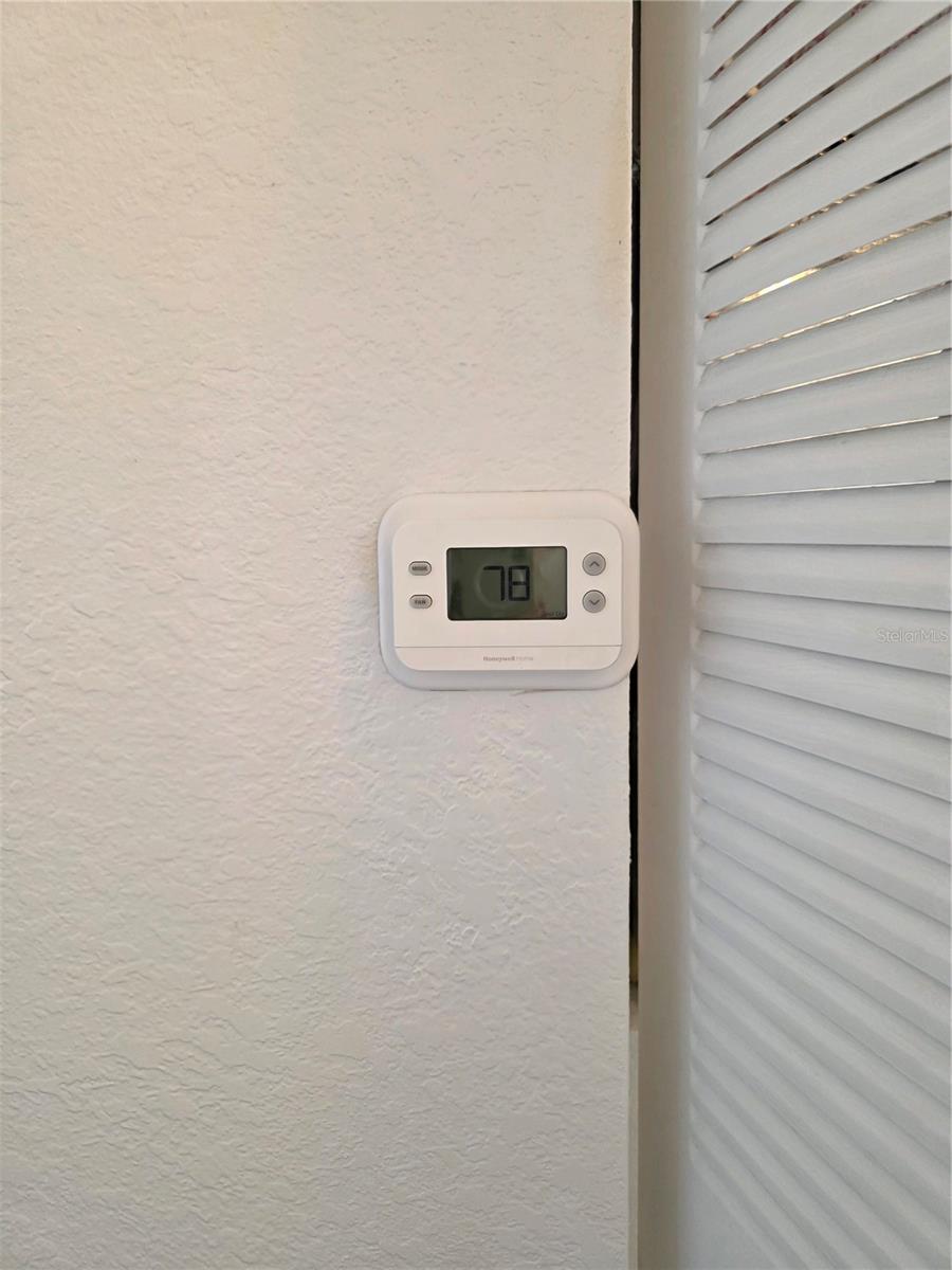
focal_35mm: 23
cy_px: 635
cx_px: 476
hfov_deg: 58.9
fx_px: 843
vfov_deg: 73.9
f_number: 1.7
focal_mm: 6.3
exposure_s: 1/120
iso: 400
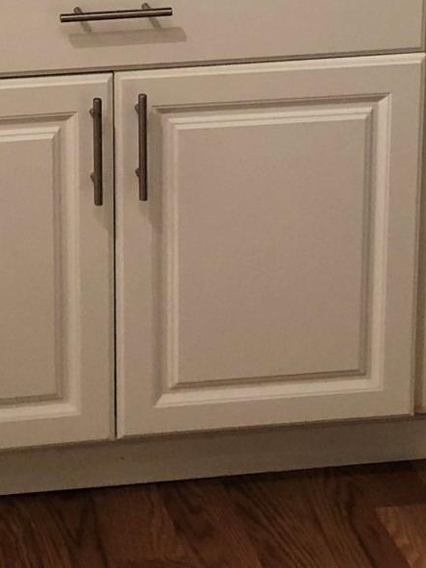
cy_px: -178
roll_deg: +1.8
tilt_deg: -11.1
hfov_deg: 14.7
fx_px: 1592
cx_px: -107
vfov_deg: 18.7
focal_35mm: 97
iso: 40
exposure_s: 1/17
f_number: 1.8
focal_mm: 3.99
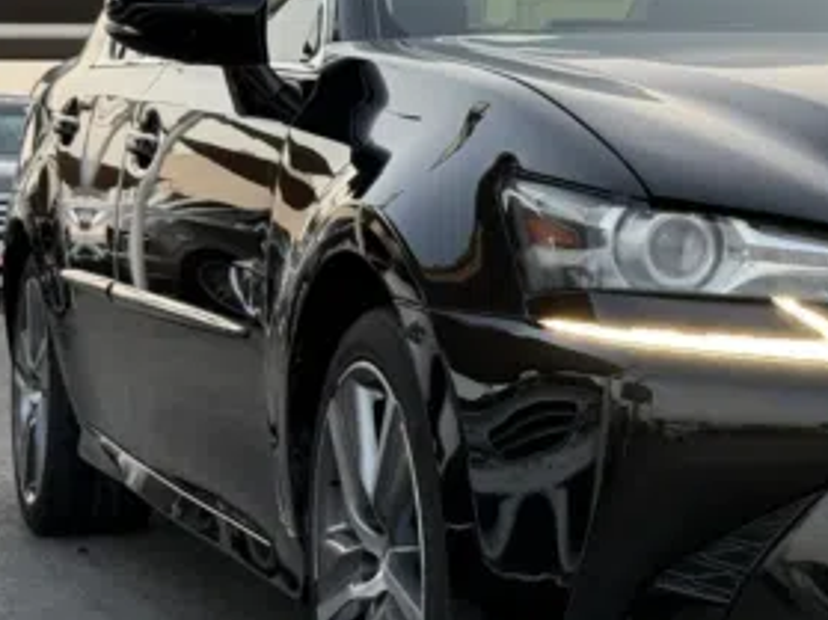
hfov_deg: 17.3
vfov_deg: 13.4
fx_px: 2630
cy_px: 350
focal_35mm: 110
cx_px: 896
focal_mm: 6.76
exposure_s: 1/243
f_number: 1.78
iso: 100
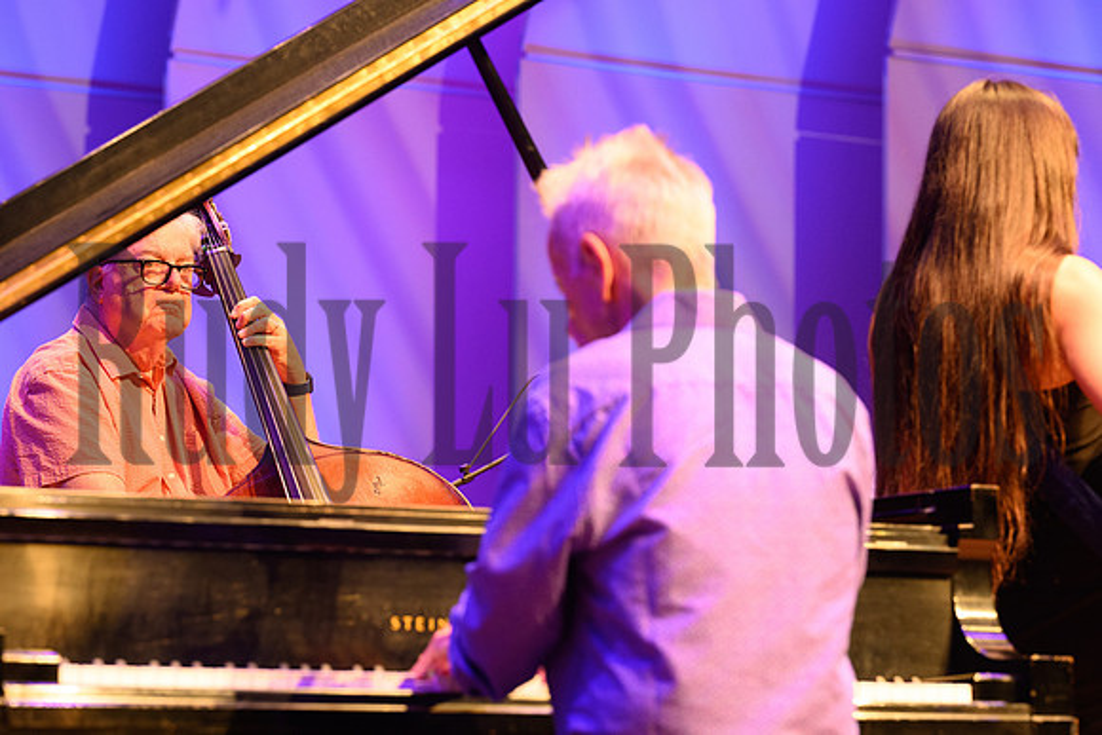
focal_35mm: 145
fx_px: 4439
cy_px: 368
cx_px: 551
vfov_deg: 9.5
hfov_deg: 14.2
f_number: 5.6
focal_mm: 145
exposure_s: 1/160
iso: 3200
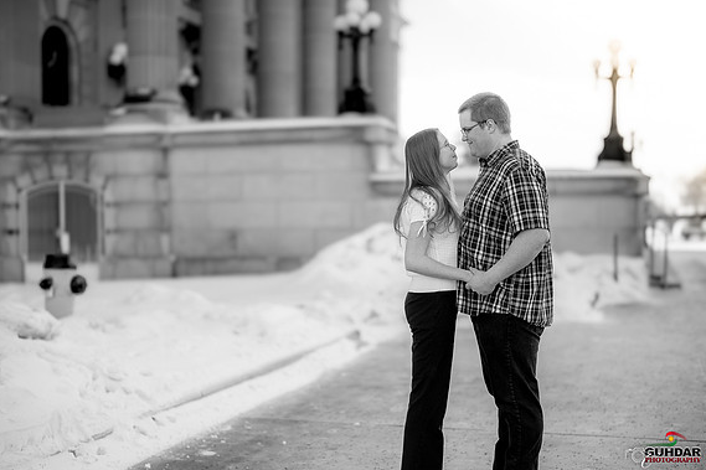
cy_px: 235
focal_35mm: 51
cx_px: 351
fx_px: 1000
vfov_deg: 26.5
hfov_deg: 38.9
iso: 160
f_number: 1.3
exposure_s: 1/3200
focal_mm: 50
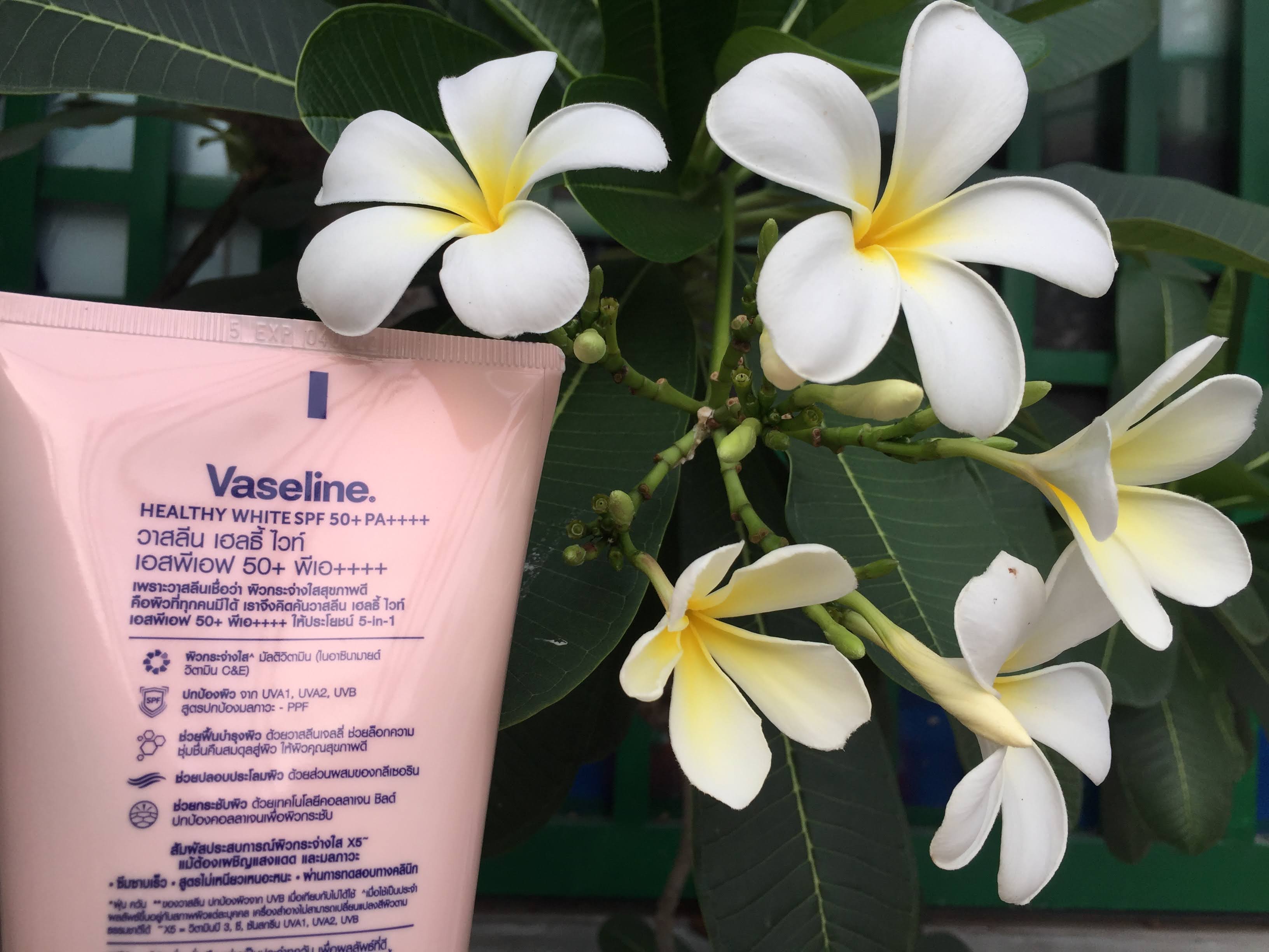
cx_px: 634
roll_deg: -3.6
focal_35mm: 29
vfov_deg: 48.2
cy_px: 476
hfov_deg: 61.7
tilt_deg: +4.1
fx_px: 1063
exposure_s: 1/380
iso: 32
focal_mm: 4.15
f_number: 2.2
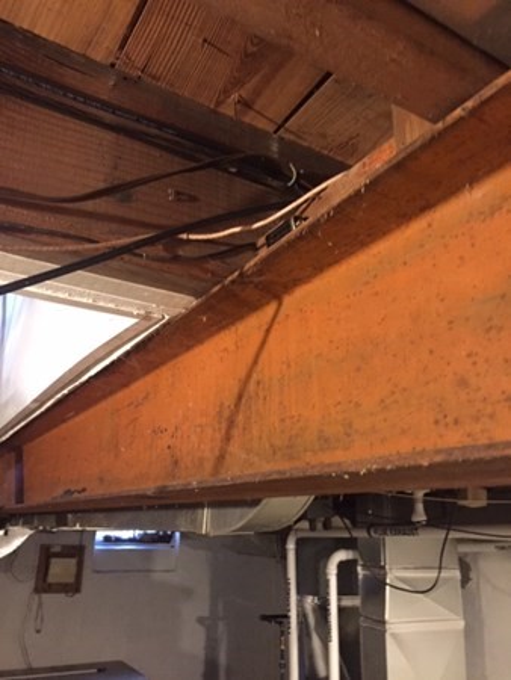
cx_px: 256
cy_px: 340
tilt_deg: +19.5
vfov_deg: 61.6
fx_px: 570
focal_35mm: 29
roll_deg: -2.4
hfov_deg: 48.3
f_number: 2.2
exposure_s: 1/15
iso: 500
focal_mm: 4.15
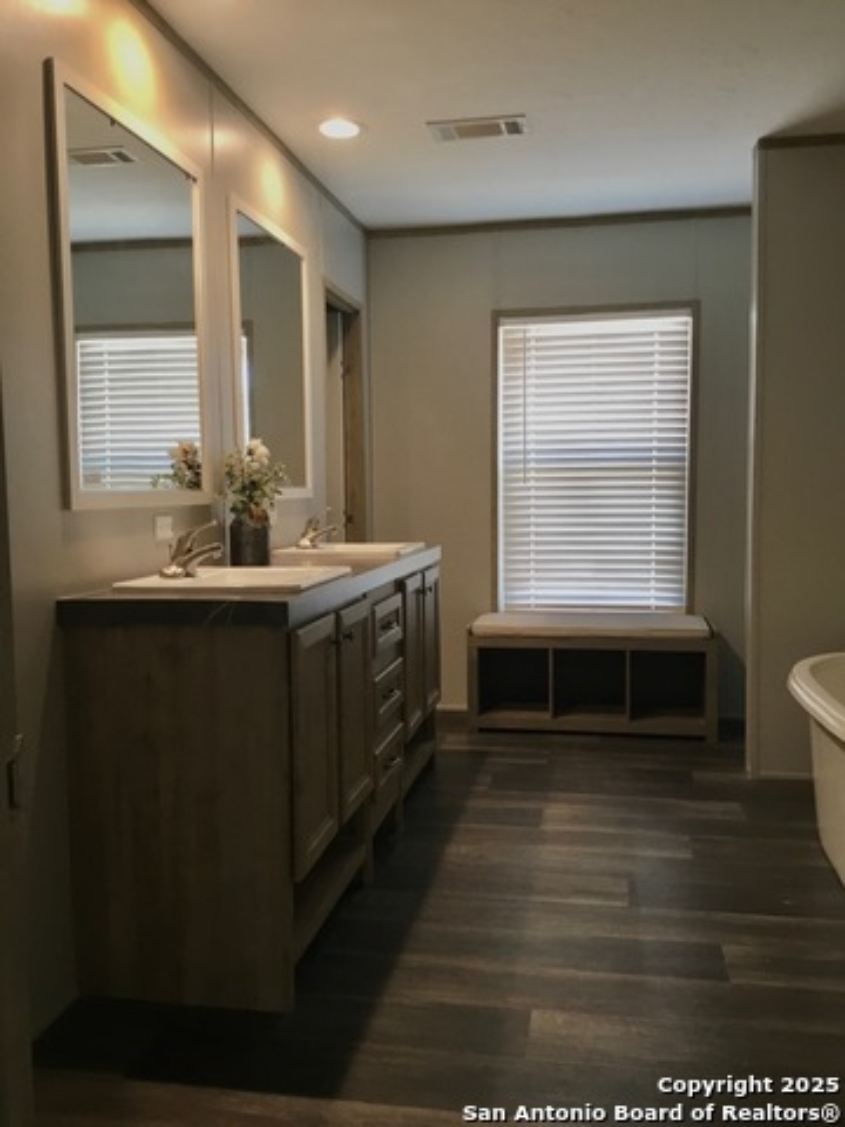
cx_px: 422
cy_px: 564
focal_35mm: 31
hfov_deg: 45.4
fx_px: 1009
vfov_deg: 58.4
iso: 50
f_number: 2.4
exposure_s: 1/30
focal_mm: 3.3
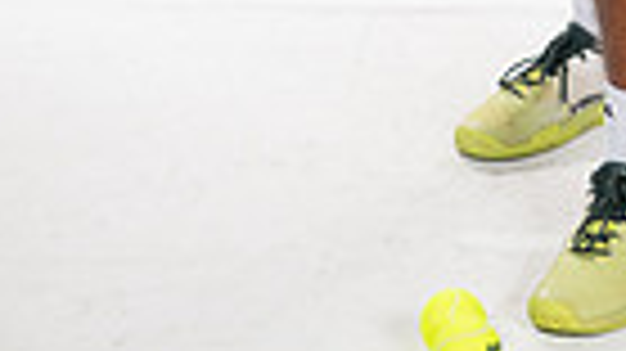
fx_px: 3500
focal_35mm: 211
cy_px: -621
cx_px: 585
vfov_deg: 5.5
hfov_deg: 10.2
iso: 800
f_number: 7.1
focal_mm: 62
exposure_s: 1/320
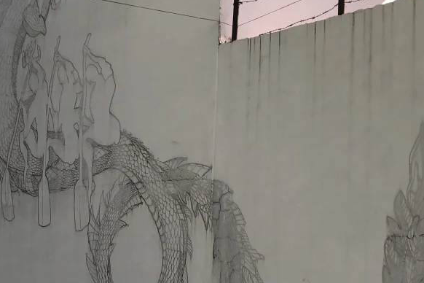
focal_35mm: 60
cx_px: 213
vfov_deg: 22.4
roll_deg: -1.9
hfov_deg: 33.4
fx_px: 707
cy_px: 215
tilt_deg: +3.8
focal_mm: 4
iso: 20
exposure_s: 1/414
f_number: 1.8
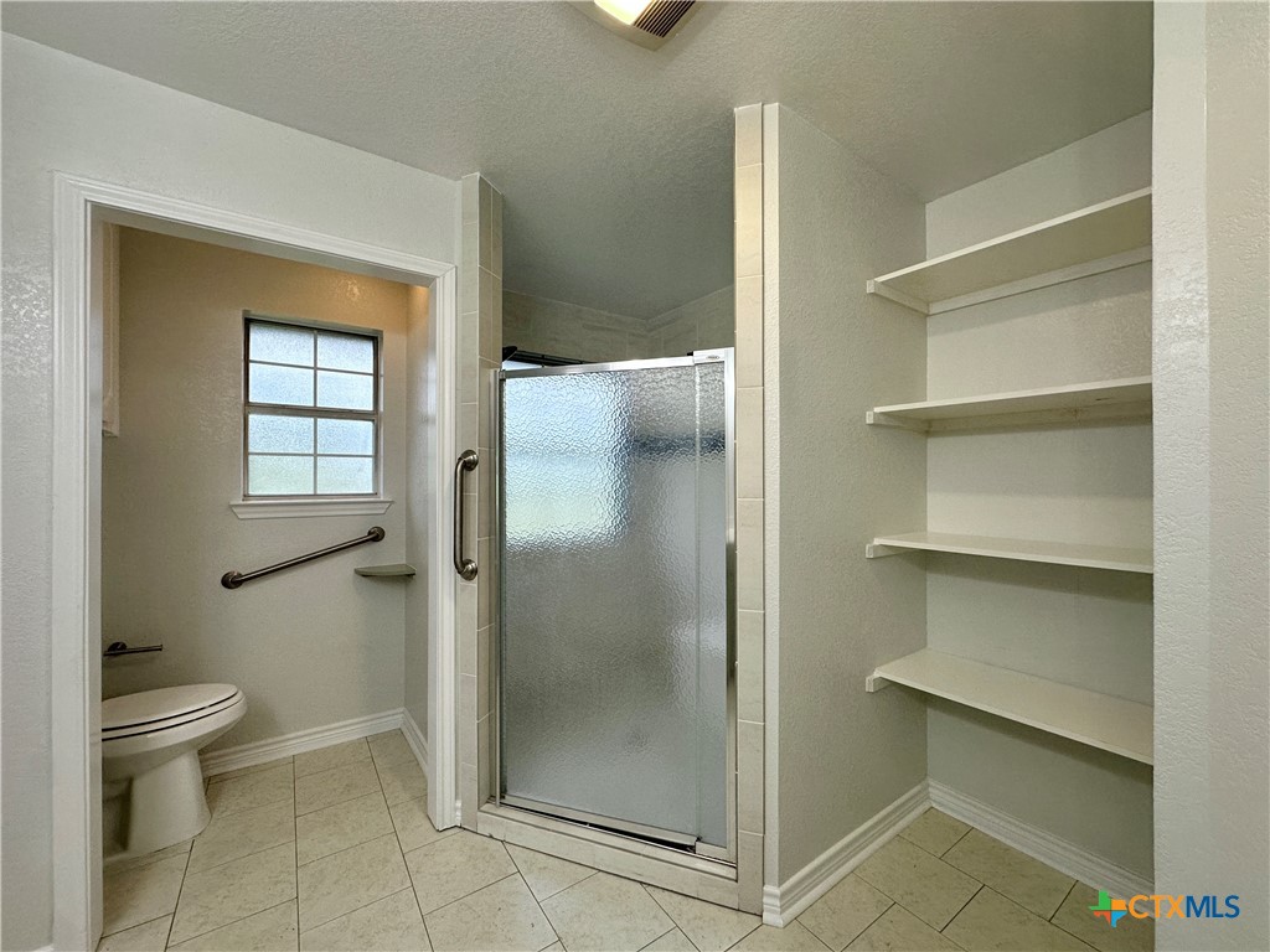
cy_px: 476
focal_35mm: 14
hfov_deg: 102.1
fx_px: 514
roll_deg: -0.3
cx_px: 635
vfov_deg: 85.7
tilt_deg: +0.4
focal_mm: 2.22
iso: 125
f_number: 2.2
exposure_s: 1/120
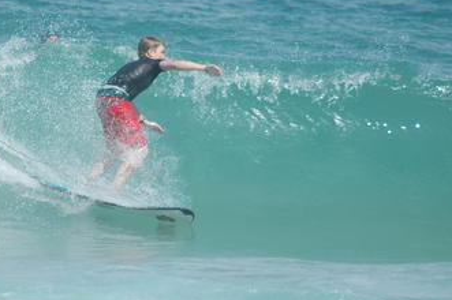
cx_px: 140
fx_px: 6560
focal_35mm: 523
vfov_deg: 2.6
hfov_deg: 3.9
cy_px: 149
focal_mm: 210
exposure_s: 1/1600
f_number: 5.6
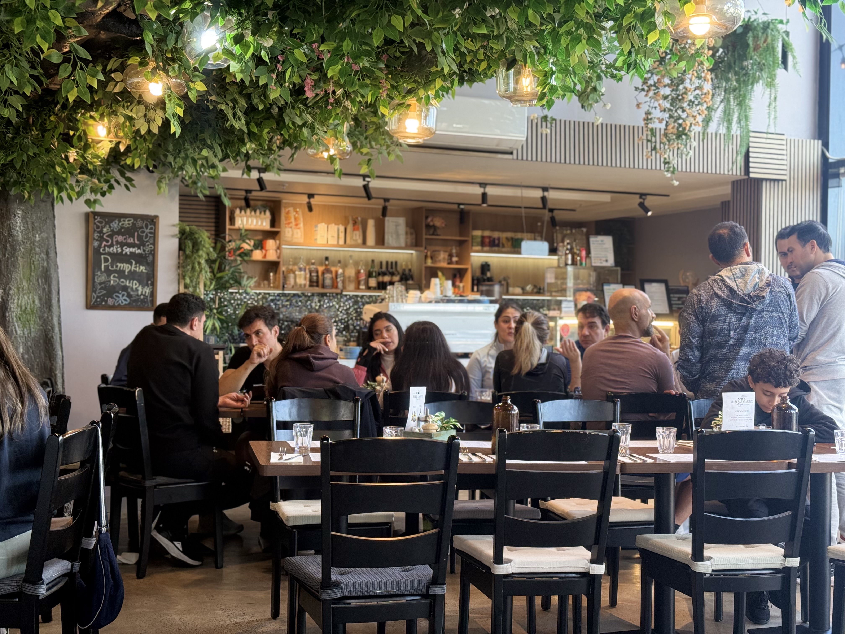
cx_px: 422
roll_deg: -0.2
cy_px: 317
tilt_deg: +0.4
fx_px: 1172
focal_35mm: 48
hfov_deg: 39.7
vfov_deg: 30.3
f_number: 1.78
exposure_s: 1/100
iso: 100
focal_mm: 6.76
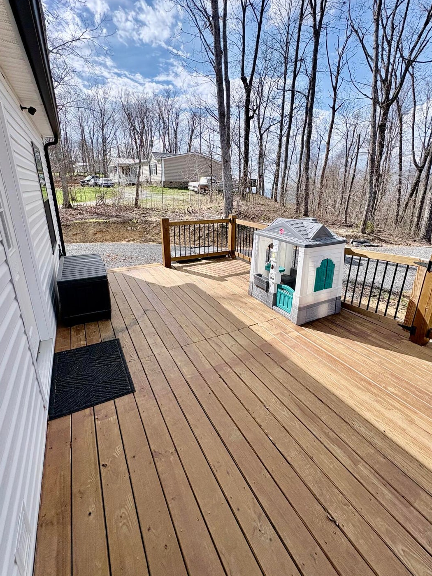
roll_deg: -1.5
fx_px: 266
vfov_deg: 94.4
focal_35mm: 16
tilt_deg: -17.0
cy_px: 271
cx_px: 230
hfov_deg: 78.0
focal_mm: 2.22
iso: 50
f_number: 2.2
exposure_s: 1/1346
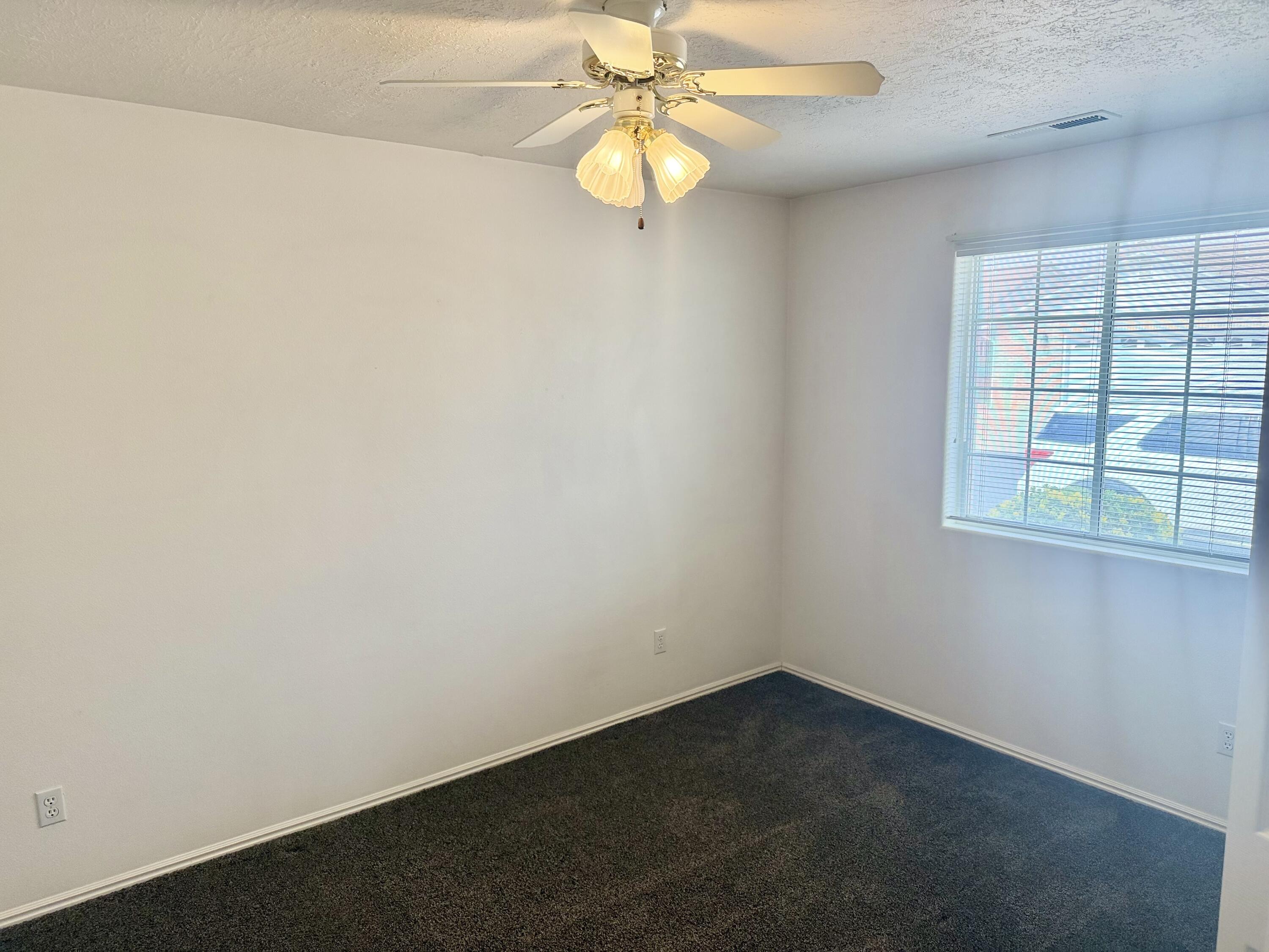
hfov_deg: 71.6
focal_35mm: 24
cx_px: 634
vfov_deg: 56.8
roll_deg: +0.1
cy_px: 476
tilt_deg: -8.0
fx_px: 880
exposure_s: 1/170
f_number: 1.78
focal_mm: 6.76
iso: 200
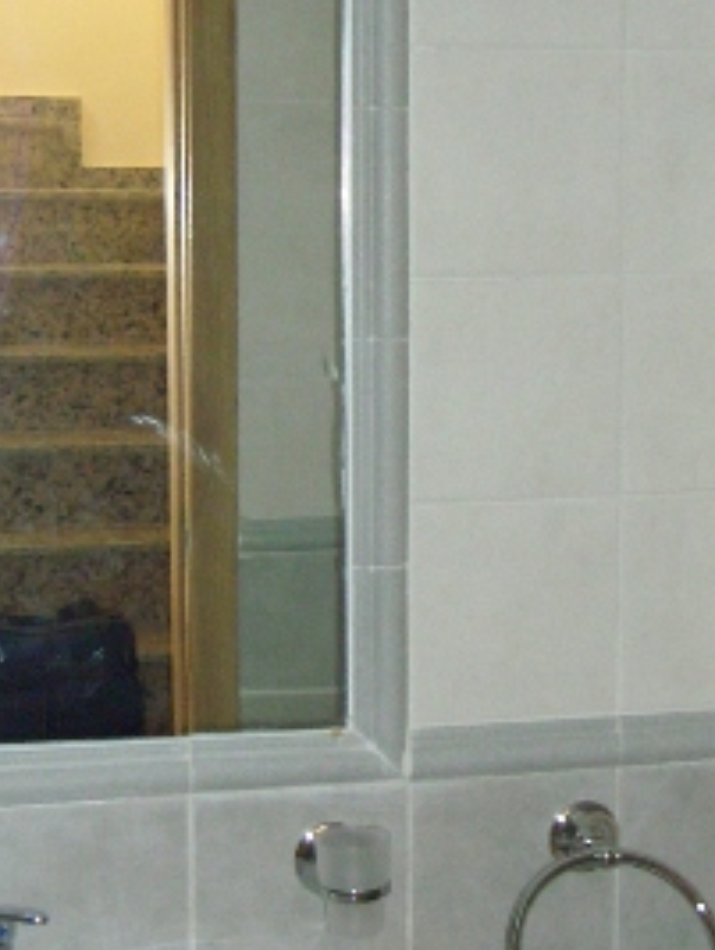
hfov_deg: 17.6
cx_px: 398
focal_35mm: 84
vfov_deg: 23.3
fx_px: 2308
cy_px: 495
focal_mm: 8
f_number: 2.8
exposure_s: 1/60
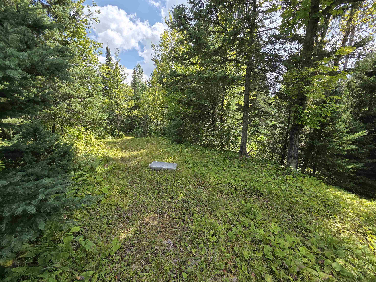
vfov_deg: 89.9
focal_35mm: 13
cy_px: 141
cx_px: 188
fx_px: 141
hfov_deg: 106.2
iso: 50
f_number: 2.2
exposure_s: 1/838
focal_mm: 2.2
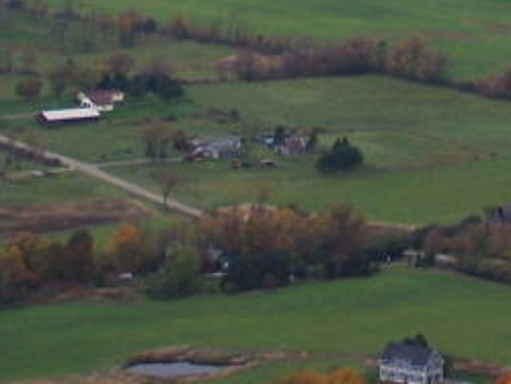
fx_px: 4549
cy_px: -388
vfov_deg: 4.8
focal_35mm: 308
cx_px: 704
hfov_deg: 6.4
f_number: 3.2
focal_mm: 12.4
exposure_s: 1/640
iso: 80
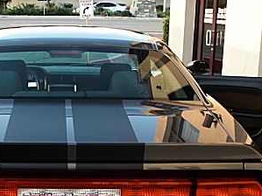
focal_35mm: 77
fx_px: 583
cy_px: 150
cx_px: 58
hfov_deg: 25.0
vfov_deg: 19.0
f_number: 2.8
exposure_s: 1/80
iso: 50
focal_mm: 6.3
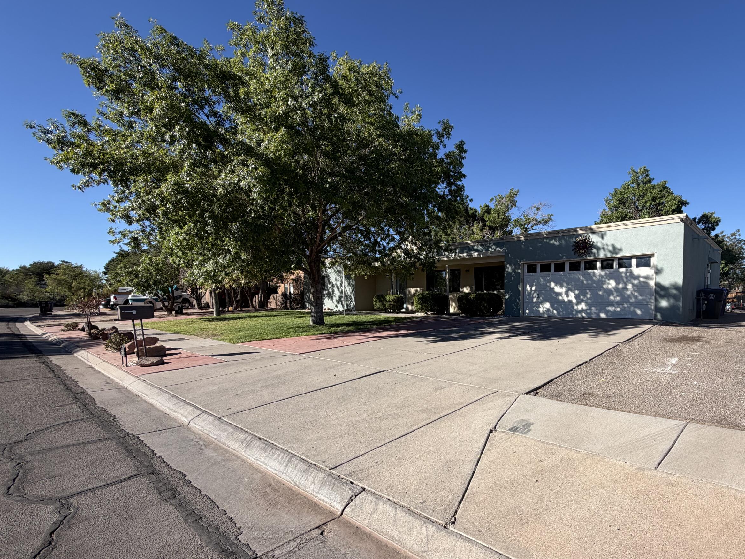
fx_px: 387
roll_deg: +1.4
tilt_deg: -2.3
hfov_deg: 85.8
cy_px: 323
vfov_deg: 71.2
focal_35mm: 18
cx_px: 473
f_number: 2.2
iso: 25
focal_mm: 2.22
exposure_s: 1/770
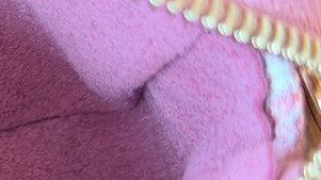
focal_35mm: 175
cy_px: 201
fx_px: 1489
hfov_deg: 11.6
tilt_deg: -55.7
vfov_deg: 6.9
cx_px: -209
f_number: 1.78
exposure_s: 1/33
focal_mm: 6.76
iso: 320
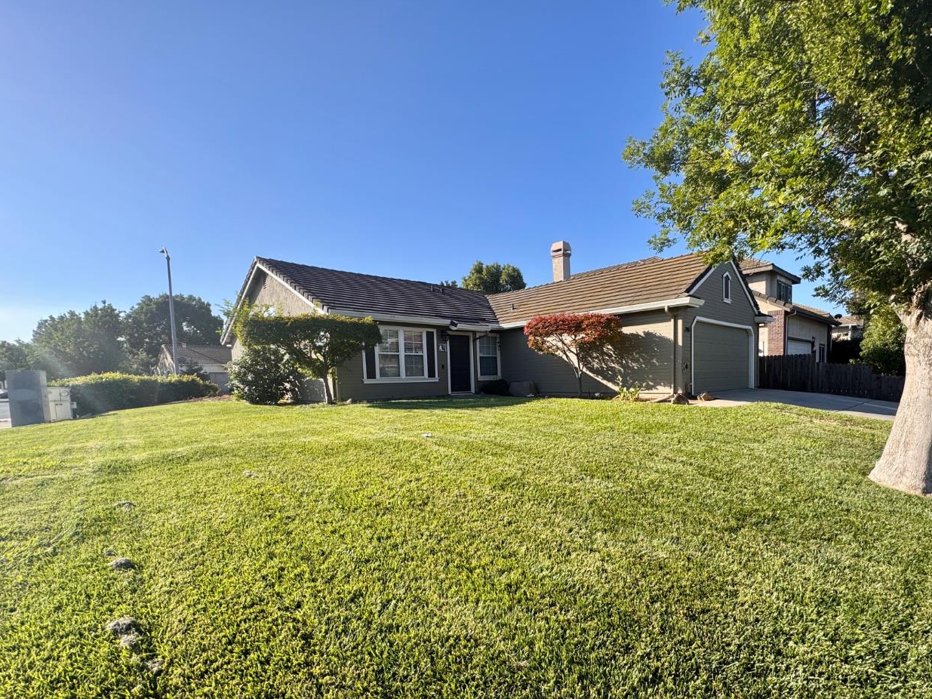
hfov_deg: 90.2
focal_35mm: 17
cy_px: 413
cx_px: 546
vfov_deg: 74.0
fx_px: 458
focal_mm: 2.22
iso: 40
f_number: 2.2
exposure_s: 1/889
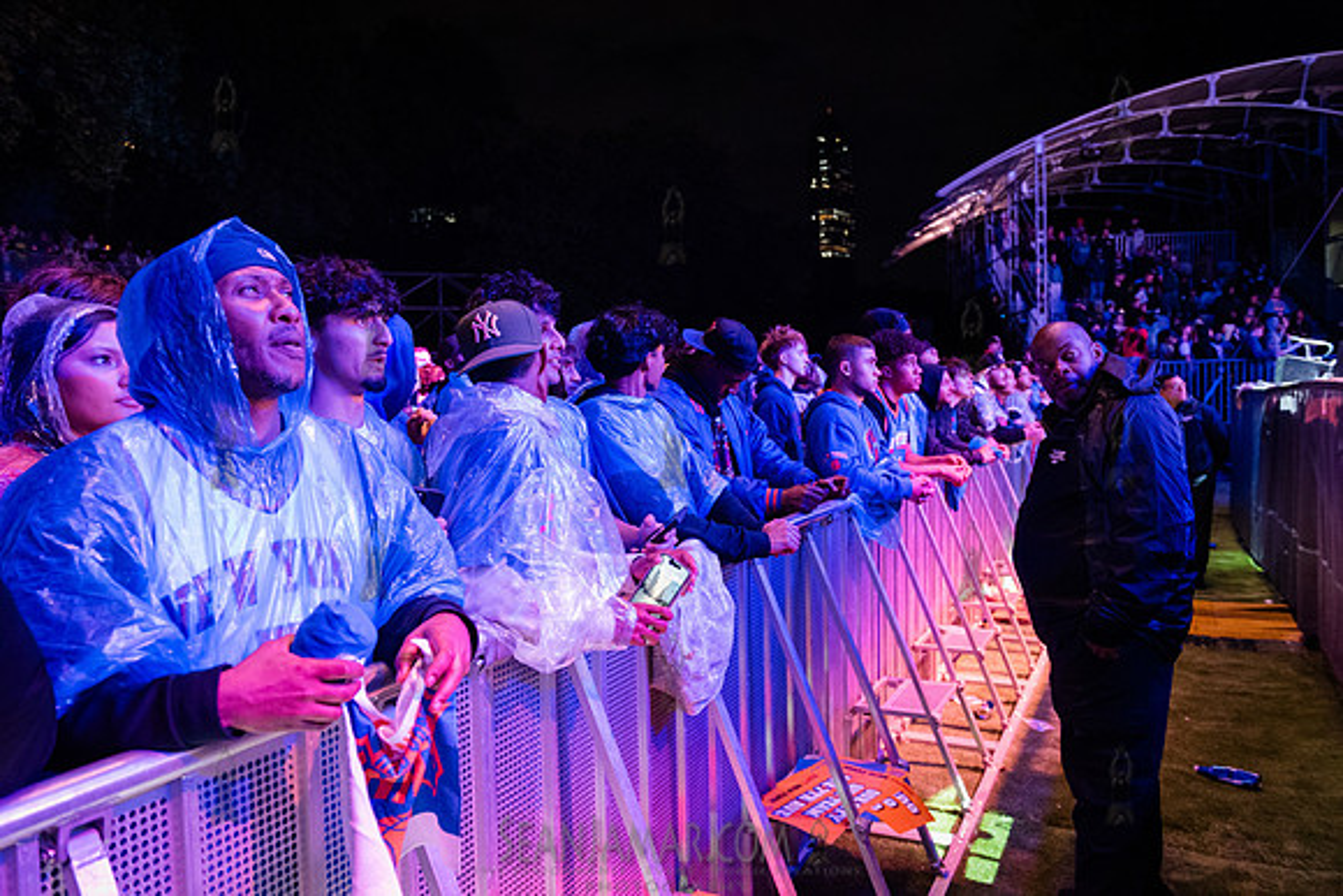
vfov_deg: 46.4
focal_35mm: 28
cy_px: 448
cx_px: 672
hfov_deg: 65.5
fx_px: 1045
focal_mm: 28
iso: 6400
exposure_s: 1/200
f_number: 3.5
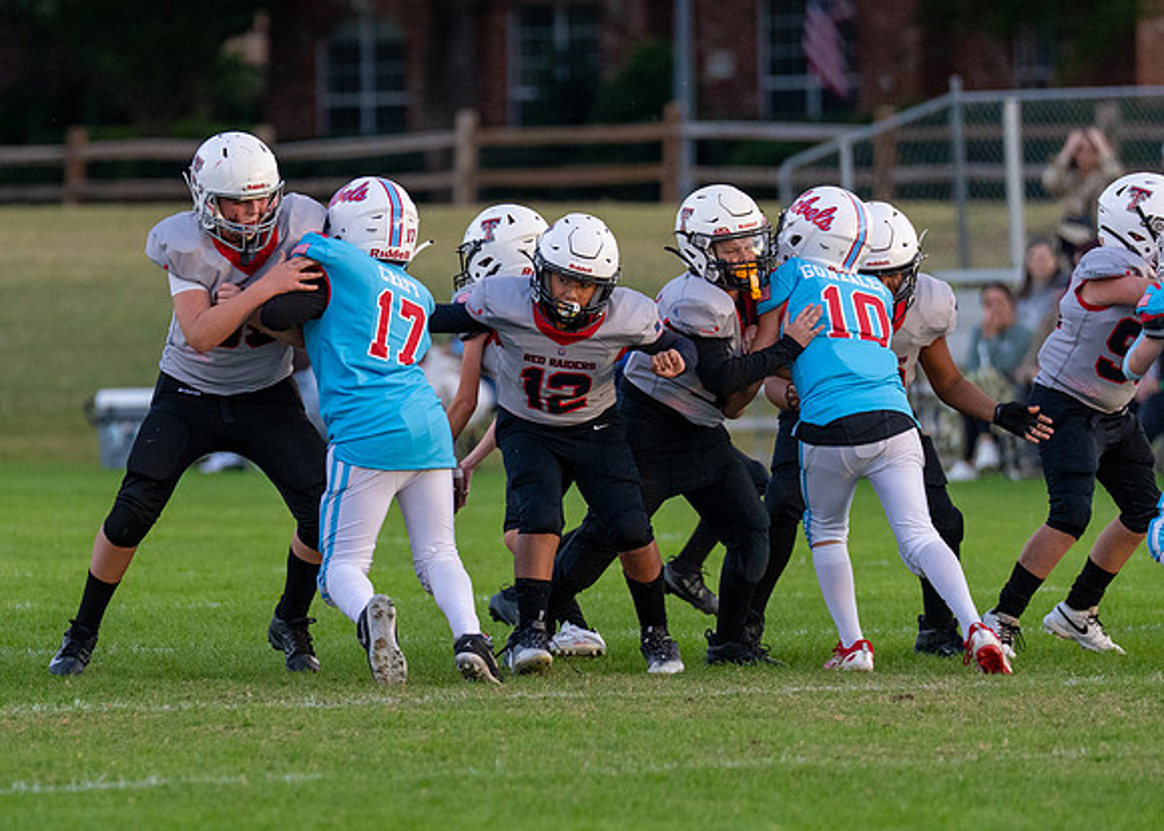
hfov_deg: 4.2
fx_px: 15747
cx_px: 390
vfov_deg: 3.0
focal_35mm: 476
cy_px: 445
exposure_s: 1/1600
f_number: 2.8
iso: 1000
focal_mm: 200
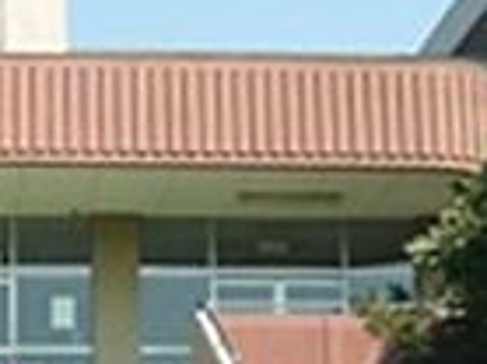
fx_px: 1771
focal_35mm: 126
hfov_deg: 15.5
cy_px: 318
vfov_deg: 11.7
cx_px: 49
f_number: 8
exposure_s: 1/125
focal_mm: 5.5
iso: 100
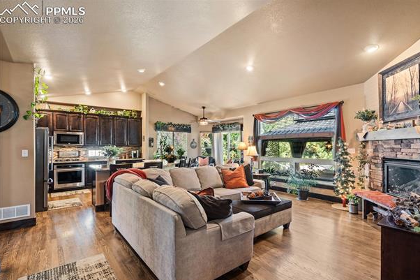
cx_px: 221
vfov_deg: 70.3
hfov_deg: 93.2
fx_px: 198
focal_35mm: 17
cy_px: 148
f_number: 6.3
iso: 500
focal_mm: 16
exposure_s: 1/1.67
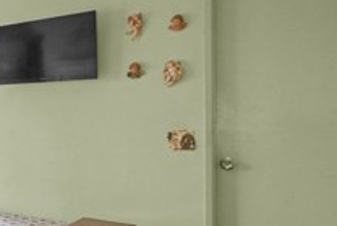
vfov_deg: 31.2
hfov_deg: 35.4
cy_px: 129
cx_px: -71
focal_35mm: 43
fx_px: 403
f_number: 9
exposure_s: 1/20
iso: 3200
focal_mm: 14
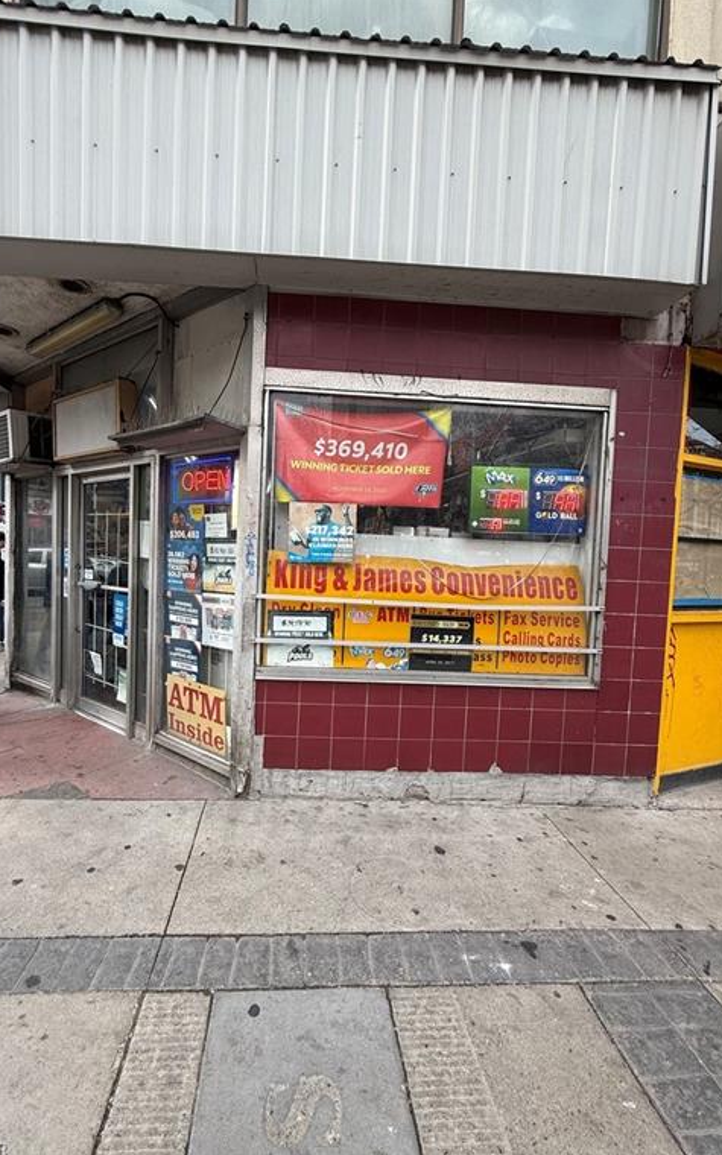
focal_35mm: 15
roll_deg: -4.0
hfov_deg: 74.5
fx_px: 472
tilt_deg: -1.3
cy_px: 576
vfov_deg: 101.5
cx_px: 316
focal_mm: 2.22
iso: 50
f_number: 2.2
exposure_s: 1/139
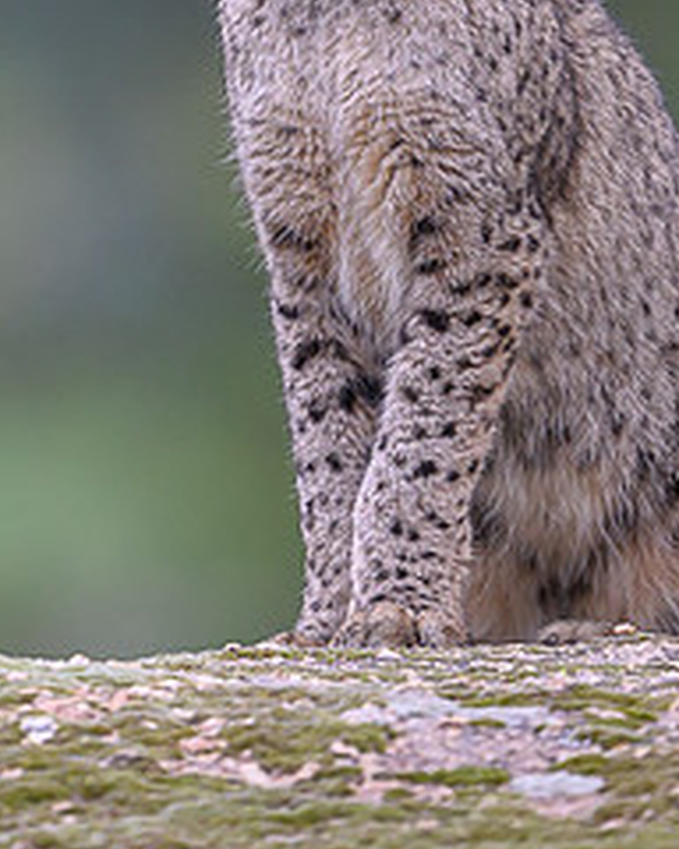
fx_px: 51420
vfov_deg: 0.9
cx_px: 18
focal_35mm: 2047
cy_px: -168
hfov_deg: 0.8
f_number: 4
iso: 1250
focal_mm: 560
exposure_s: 1/320
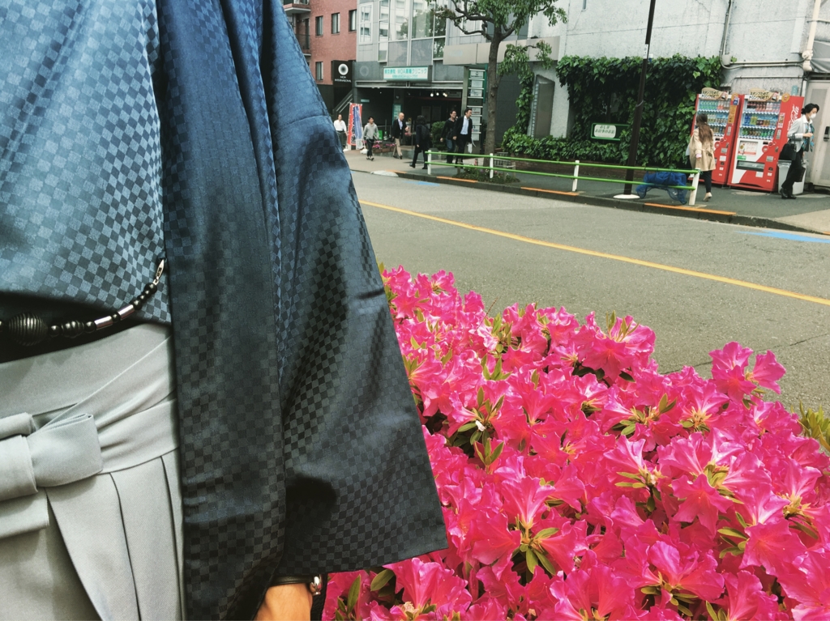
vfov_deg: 48.2
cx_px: 415
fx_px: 695
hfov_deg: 61.7
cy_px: 310
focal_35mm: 29
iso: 25
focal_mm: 4.15
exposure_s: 1/390
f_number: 2.2
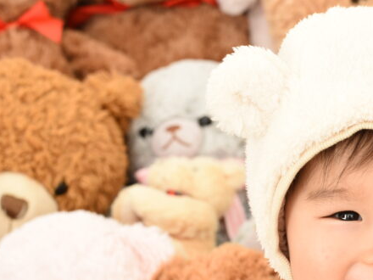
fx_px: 1207
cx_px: 402
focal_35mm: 112
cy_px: 263
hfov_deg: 17.0
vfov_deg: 13.1
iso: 1000
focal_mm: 50
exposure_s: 1/160
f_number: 6.3
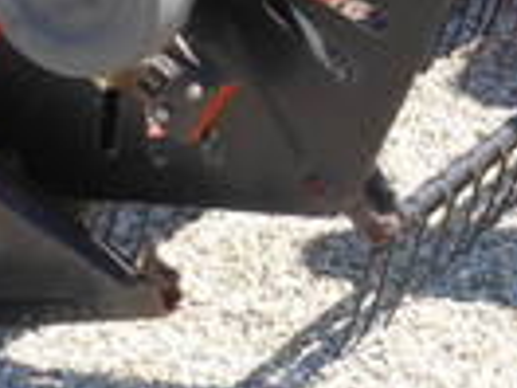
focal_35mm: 161
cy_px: -212
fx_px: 2405
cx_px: 325
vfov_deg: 9.0
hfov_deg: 12.3
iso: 80
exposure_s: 1/200
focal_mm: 6.9
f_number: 4.3
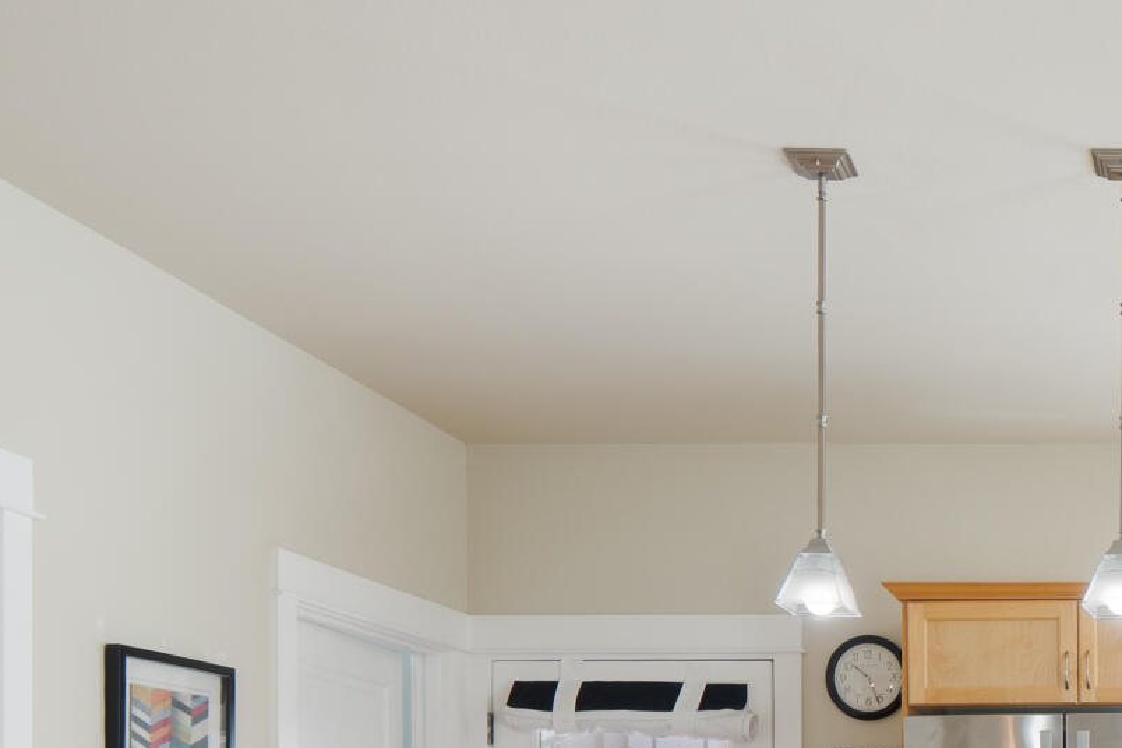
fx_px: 1745
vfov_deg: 21.4
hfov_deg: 30.9
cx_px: 1295
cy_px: 1023
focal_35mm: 56
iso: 100
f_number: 4
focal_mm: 10
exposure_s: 1/4
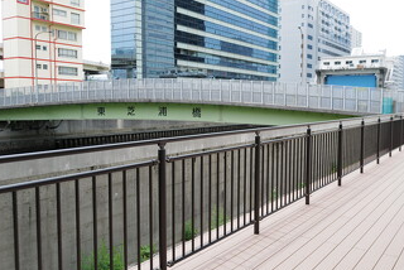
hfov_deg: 54.0
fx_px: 393
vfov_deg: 37.9
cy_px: 129
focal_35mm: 35
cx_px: 241
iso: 100
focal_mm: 28
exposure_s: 1/250
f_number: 4
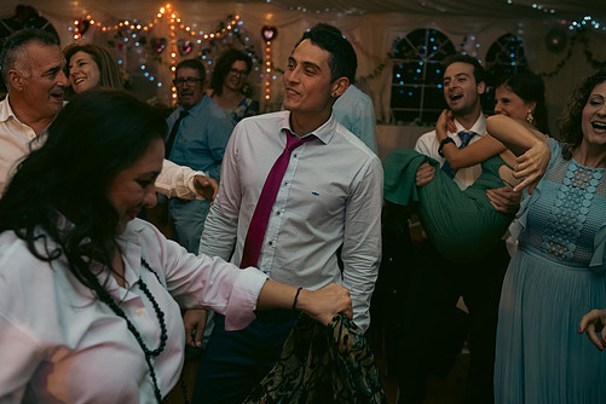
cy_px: 181
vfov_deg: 30.5
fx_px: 741
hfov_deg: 44.5
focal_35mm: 44
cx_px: 311
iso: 800
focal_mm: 38
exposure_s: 1/160
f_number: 3.5
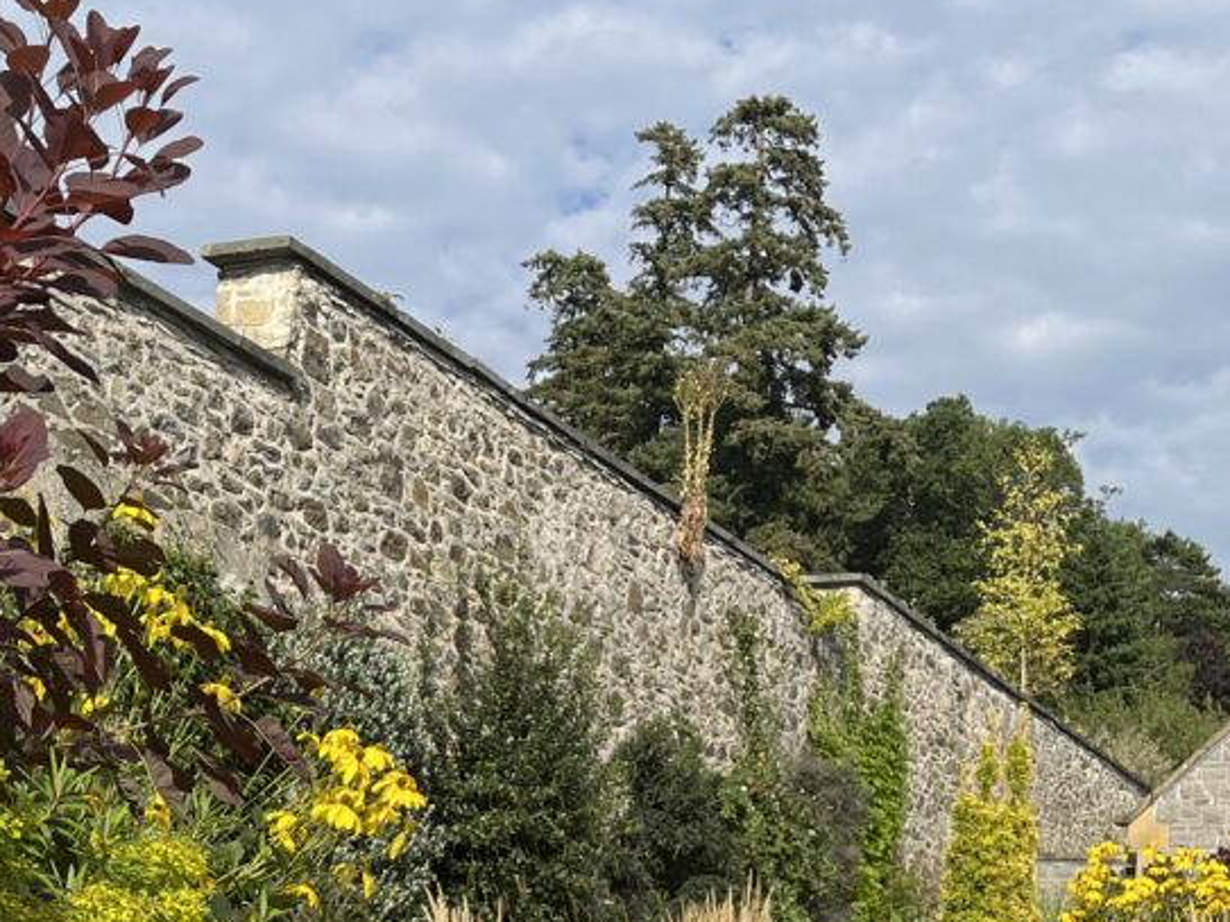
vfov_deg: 19.8
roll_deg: -3.7
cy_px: 1160
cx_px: 360
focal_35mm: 69
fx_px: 2451
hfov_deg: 27.9
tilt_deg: -1.1
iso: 50
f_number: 1.6
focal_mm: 5.1
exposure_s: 1/2825
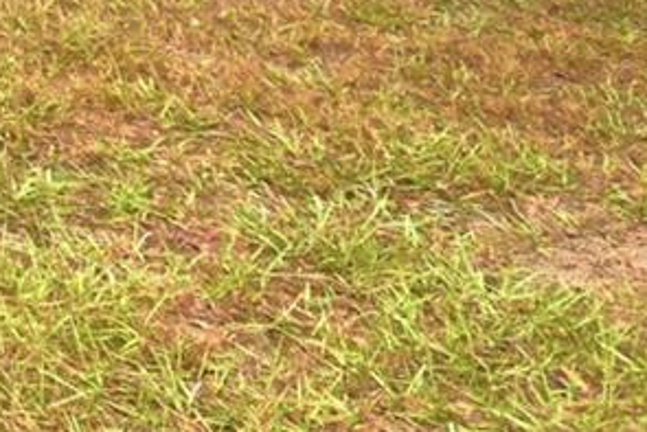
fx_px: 1852
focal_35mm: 103
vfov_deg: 11.0
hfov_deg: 13.3
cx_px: -994
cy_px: -636
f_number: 4.8
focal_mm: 13
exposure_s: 1/500
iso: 125
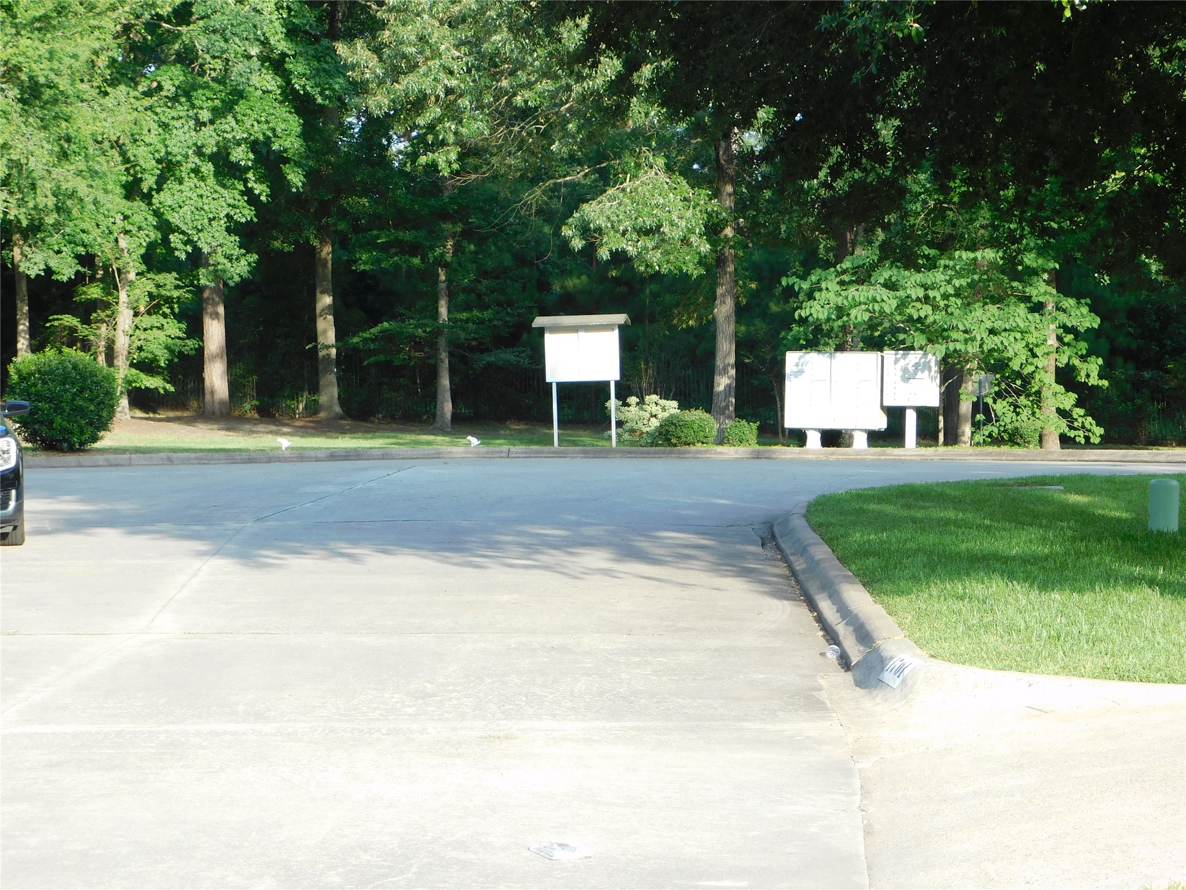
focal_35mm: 99
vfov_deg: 14.9
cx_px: 593
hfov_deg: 19.8
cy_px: 445
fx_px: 3392
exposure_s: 1/125
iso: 125
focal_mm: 17.6
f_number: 4.6
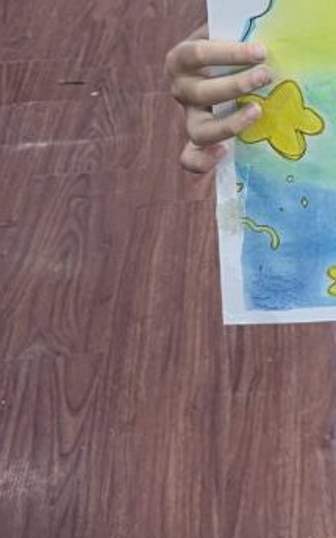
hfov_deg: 14.8
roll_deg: -0.9
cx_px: 547
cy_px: -183
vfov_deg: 22.7
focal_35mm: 80
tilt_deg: -15.4
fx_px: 1172
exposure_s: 1/50
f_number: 1.6
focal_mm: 5.1
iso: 80
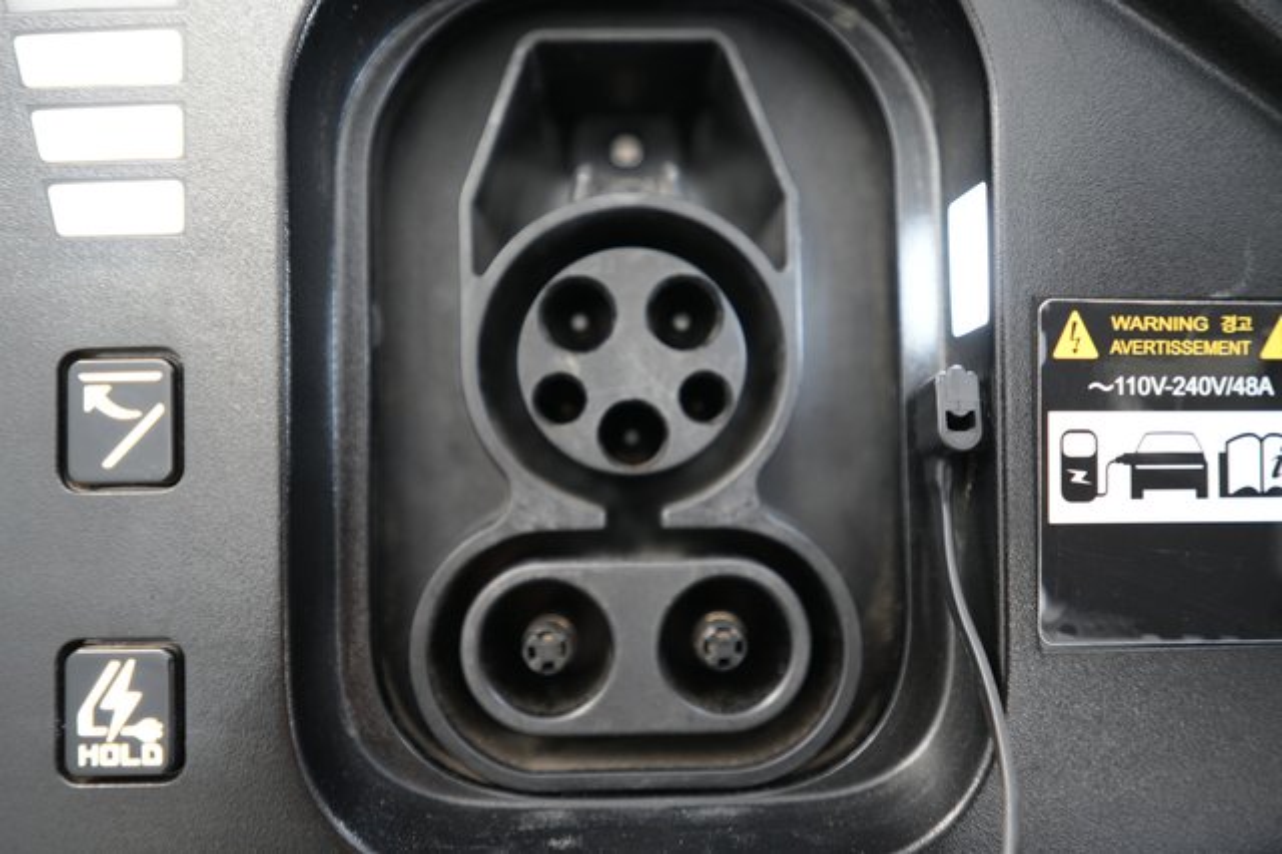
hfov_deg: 65.5
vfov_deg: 46.4
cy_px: 427
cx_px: 641
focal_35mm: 28
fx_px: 997
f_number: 2.8
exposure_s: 1/30
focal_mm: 28
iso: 1250
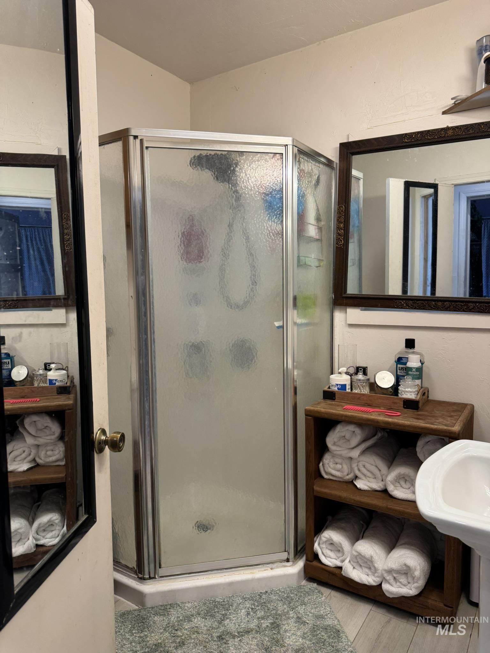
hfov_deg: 56.8
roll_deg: +1.1
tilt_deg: -5.5
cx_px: 245
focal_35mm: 24
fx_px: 453
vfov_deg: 71.6
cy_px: 326
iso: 125
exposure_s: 1/120
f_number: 1.78
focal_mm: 6.76
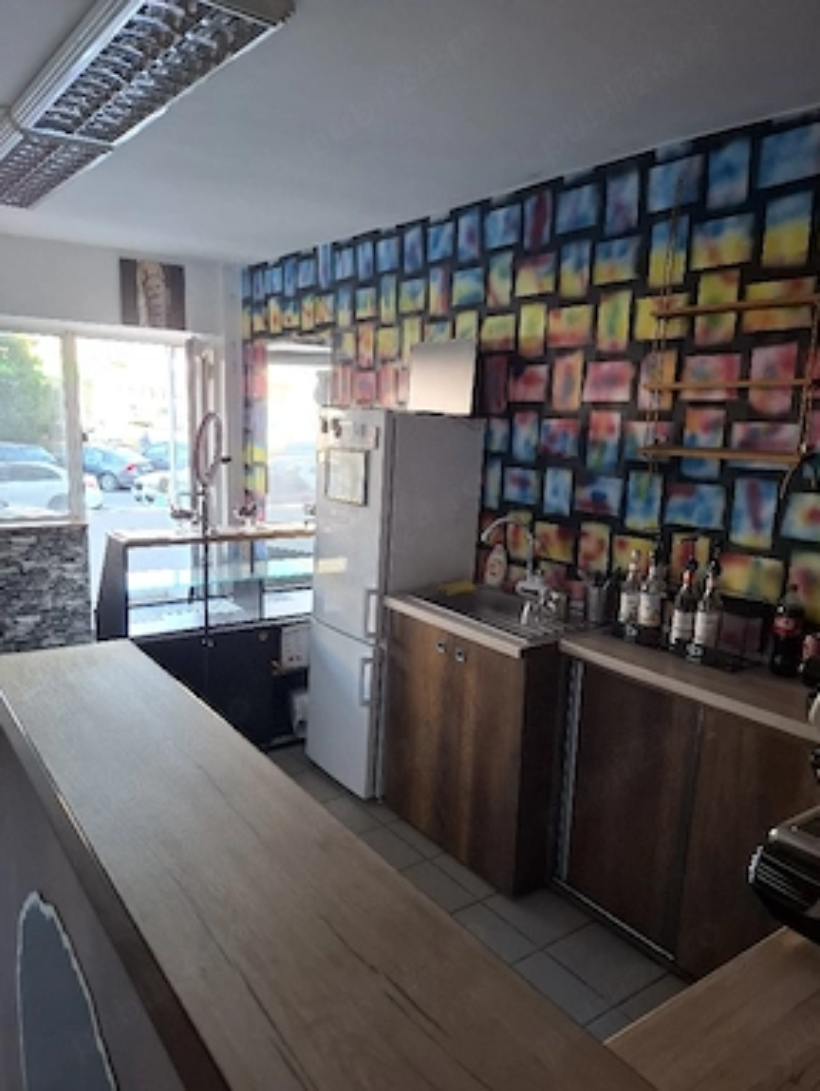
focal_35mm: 24
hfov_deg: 56.9
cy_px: 567
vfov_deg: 71.5
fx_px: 757
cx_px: 424
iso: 250
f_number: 1.8
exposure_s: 1/50
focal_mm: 5.54
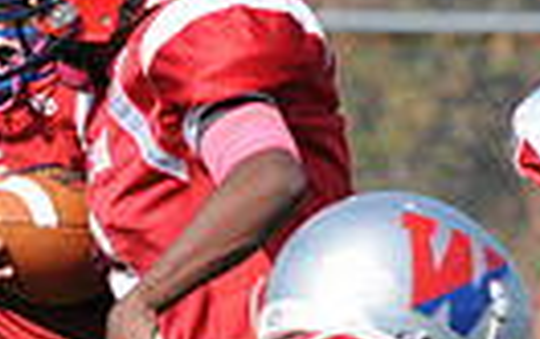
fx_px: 29557
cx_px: 70
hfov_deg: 1.0
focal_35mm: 2005
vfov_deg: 0.7
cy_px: 590
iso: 200
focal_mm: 300
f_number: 8
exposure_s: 1/500
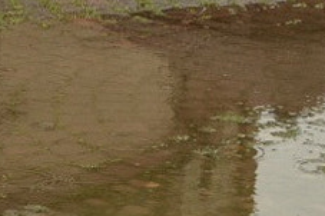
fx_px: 2291
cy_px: 374
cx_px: -43
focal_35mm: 254
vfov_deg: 5.3
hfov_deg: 8.0
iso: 180
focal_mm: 24
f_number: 6.3
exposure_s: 1/100
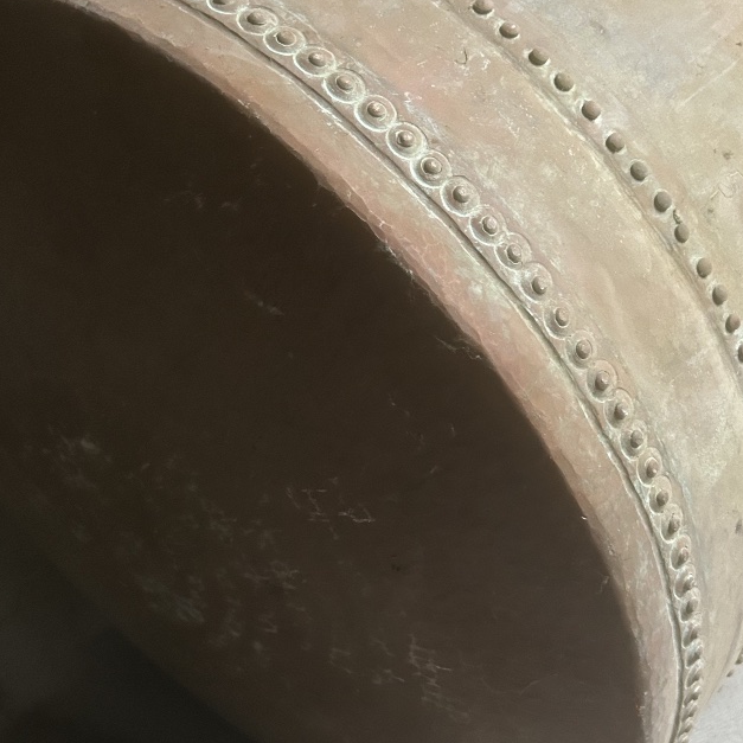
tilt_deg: -37.3
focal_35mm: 44
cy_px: 374
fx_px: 1068
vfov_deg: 38.3
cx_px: 429
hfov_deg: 38.3
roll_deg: -3.1
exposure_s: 1/33
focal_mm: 5.7
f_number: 1.5
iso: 500
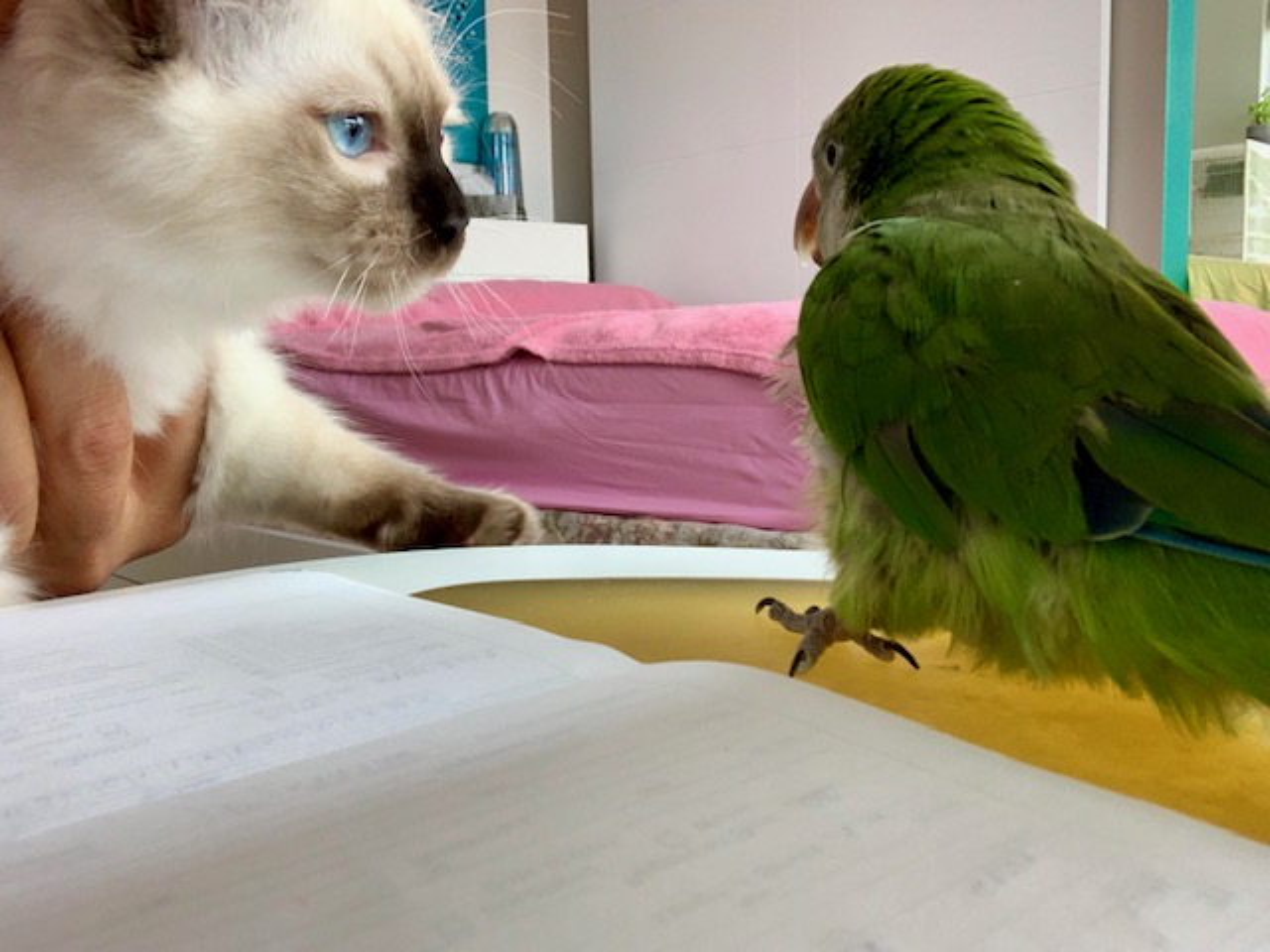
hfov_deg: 56.8
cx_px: 635
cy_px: 476
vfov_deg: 44.2
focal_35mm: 32
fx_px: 1174
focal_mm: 2.87
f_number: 2.2
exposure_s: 1/66
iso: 64
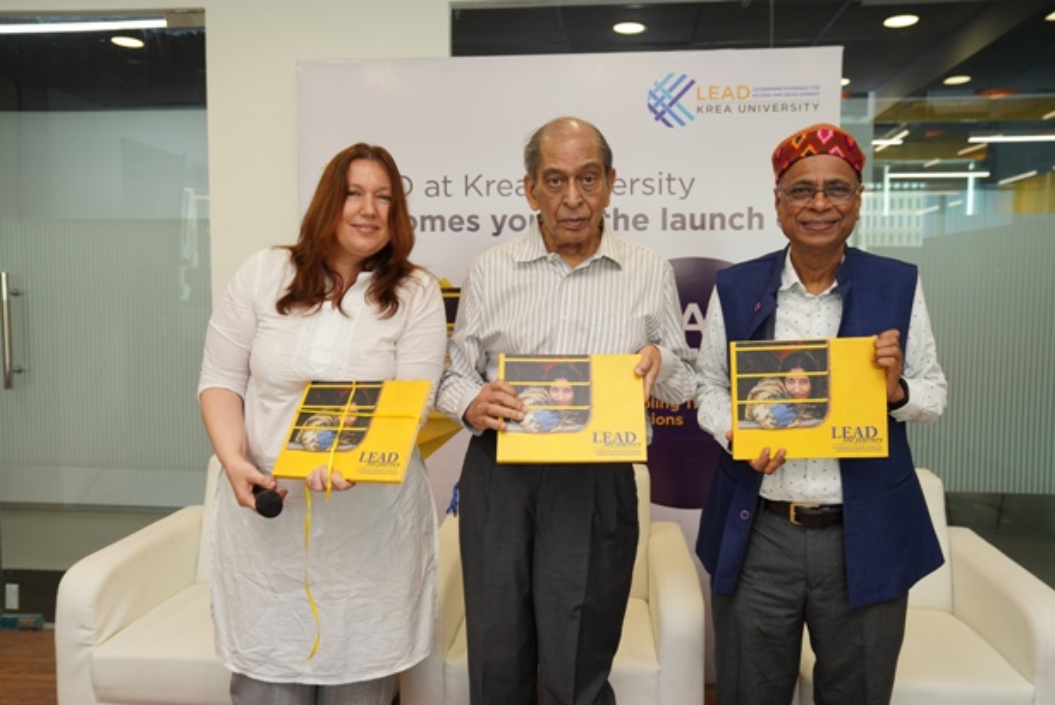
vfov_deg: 42.4
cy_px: 352
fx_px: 909
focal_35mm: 31
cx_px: 528
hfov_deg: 60.3
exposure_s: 1/200
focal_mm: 31
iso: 640
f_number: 4
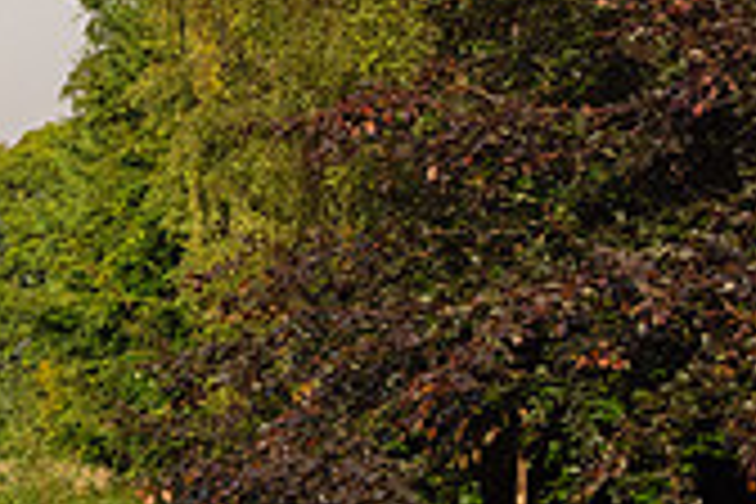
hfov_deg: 20.6
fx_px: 1848
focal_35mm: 88
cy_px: 101
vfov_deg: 15.4
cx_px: -290
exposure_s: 1/800
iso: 200
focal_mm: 12
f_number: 5.6
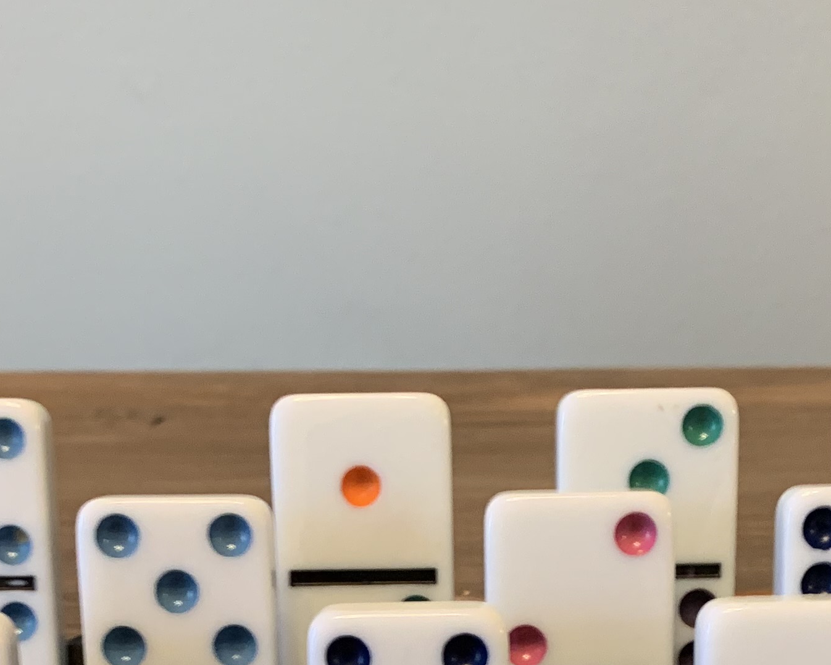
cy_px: 852
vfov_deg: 18.8
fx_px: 1869
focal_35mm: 76
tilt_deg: -30.8
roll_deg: +3.2
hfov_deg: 25.0
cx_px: 490
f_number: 1.8
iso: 200
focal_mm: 4.25
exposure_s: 1/60
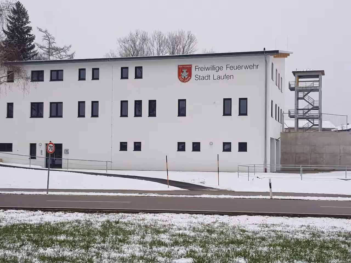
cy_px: 132
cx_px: 176
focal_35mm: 26
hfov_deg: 67.3
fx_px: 264
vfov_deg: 53.1
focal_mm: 4.2
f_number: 1.7
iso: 40
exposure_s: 1/1840
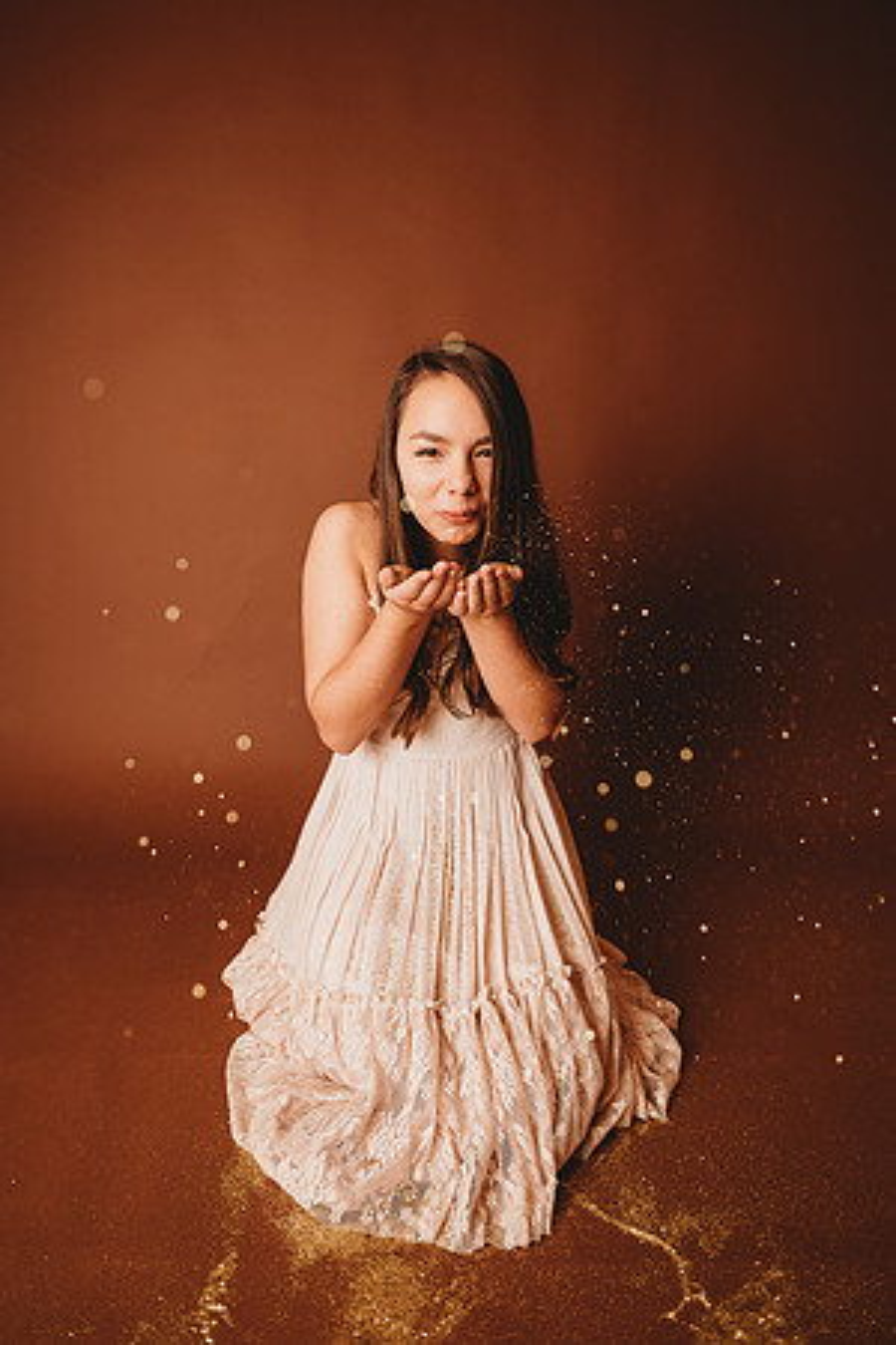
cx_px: 448
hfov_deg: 53.1
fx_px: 896
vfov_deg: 73.7
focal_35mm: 24
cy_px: 672
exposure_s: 1/160
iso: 100
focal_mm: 24
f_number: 2.5
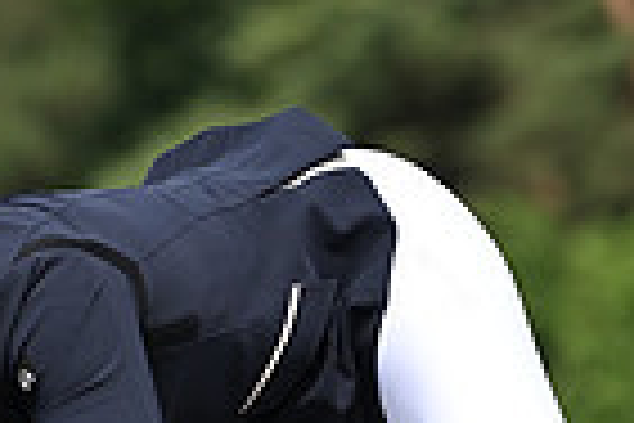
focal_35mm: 821
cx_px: -270
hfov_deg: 2.5
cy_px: 821
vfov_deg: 1.7
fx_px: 14458
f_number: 5.6
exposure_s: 1/1250
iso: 320
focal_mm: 200
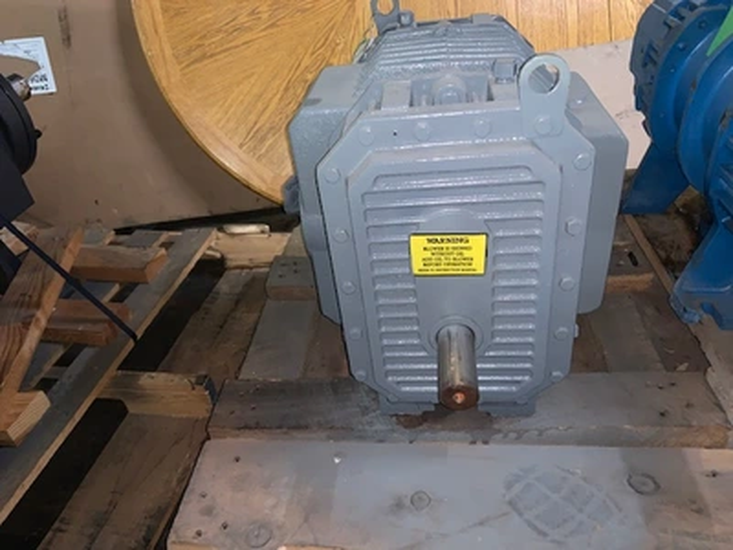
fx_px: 551
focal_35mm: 26
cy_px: 275
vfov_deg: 53.1
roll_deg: +5.2
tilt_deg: -33.1
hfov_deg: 67.3
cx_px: 366
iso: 125
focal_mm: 4.25
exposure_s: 1/11
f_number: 1.8
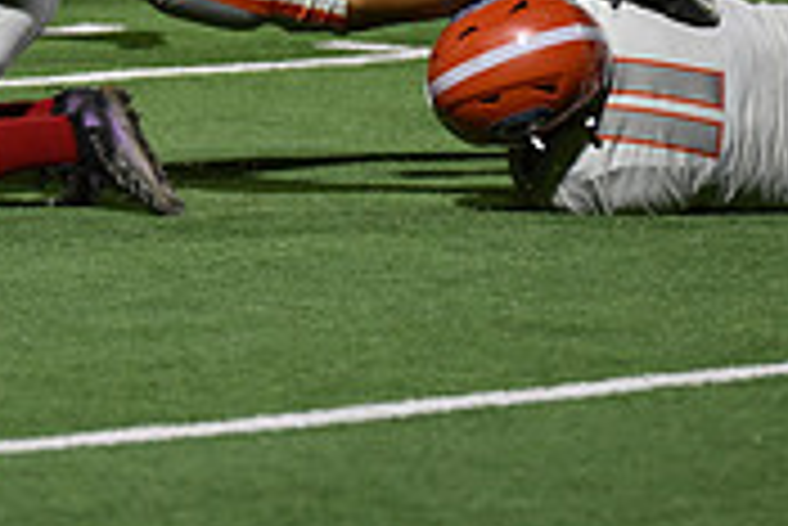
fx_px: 11961
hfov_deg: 3.8
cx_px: -59
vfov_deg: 2.5
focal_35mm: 546
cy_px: -263
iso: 1600
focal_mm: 165
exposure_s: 1/500
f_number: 2.8
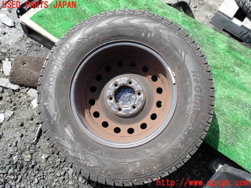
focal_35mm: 30
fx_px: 218
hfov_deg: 60.0
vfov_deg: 46.8
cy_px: 94
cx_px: 126
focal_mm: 5.4
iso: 100
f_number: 3.2
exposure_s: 1/400
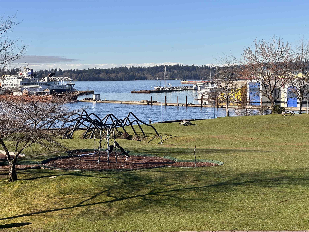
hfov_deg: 25.3
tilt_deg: -2.8
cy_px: 116
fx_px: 687
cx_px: 154
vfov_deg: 19.1
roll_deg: +1.2
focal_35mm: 77
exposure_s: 1/633
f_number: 2.8
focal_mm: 9
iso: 32
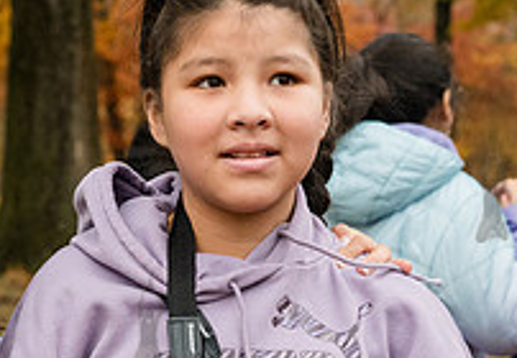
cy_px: 253
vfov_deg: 11.6
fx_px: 1759
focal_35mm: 121
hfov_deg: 16.5
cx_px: 62
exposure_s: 1/640
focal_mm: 36
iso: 4000
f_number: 4
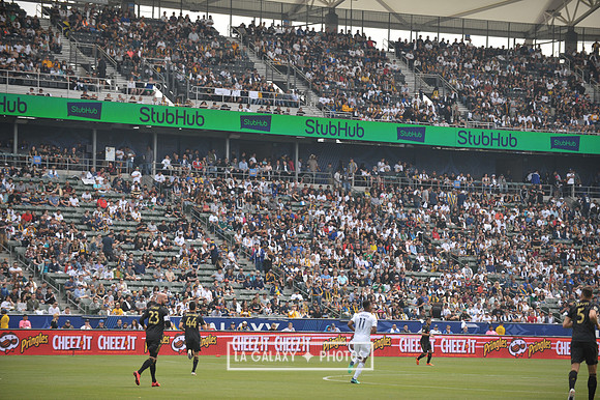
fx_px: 2165
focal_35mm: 130
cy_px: 200
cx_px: 300
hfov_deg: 15.8
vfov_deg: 10.5
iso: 320
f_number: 3.5
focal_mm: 130
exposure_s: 1/2500
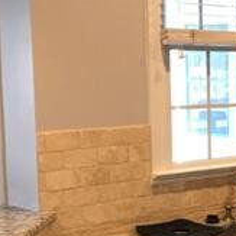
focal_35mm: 97
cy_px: 206
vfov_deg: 17.7
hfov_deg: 17.2
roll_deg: +0.1
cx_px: 278
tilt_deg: -10.1
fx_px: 748
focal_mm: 3.99
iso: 40
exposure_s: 1/24
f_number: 1.8
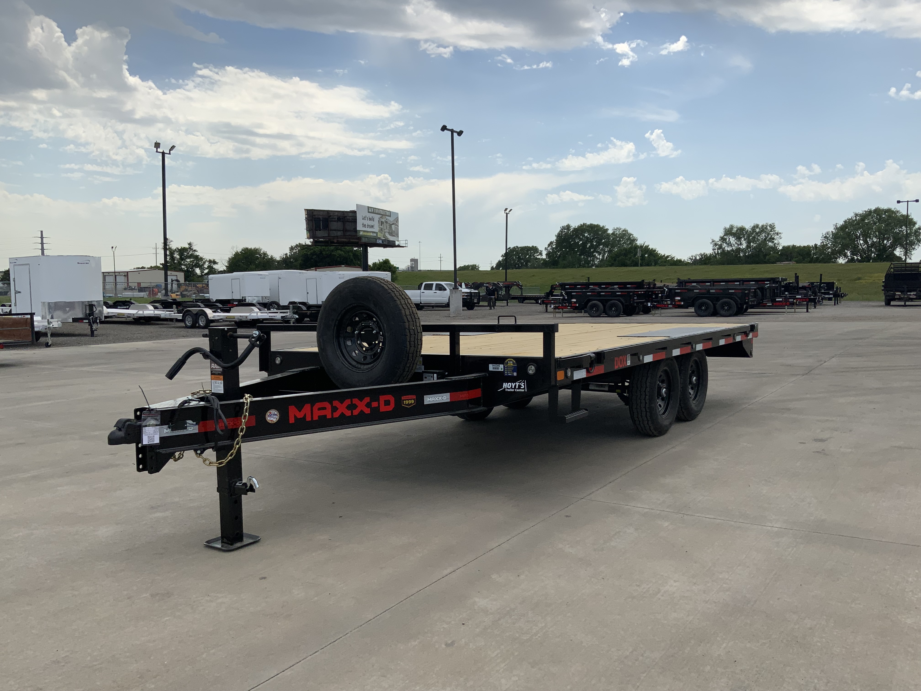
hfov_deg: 61.7
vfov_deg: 48.2
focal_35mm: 29
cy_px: 346
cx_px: 460
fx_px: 772
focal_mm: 3
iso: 20
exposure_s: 1/2058
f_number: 1.8
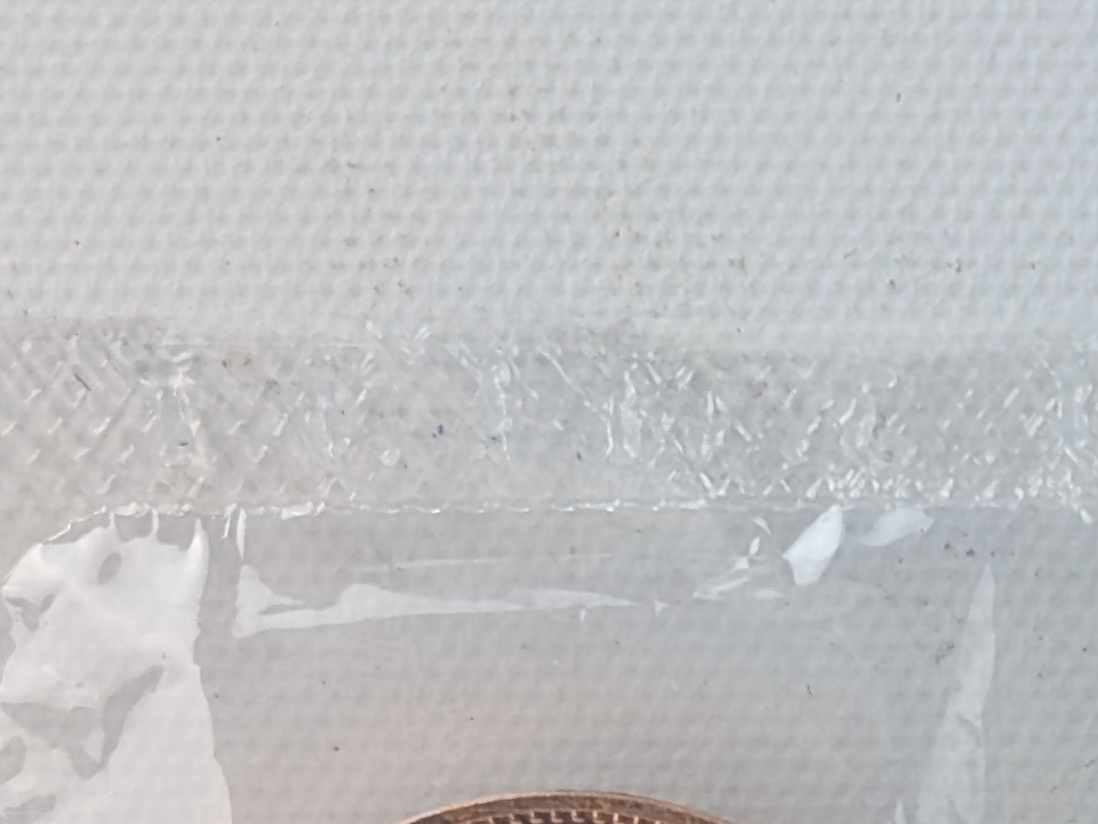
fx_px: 4822
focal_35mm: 152
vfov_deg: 9.6
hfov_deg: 12.7
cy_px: 1060
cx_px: 1340
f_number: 1.68
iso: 30
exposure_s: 1/60
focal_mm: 6.9
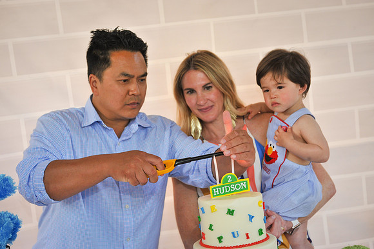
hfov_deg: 31.0
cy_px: 124
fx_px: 675
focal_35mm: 65
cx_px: 187
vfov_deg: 20.9
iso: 1250
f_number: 5.6
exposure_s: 1/125
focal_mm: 65
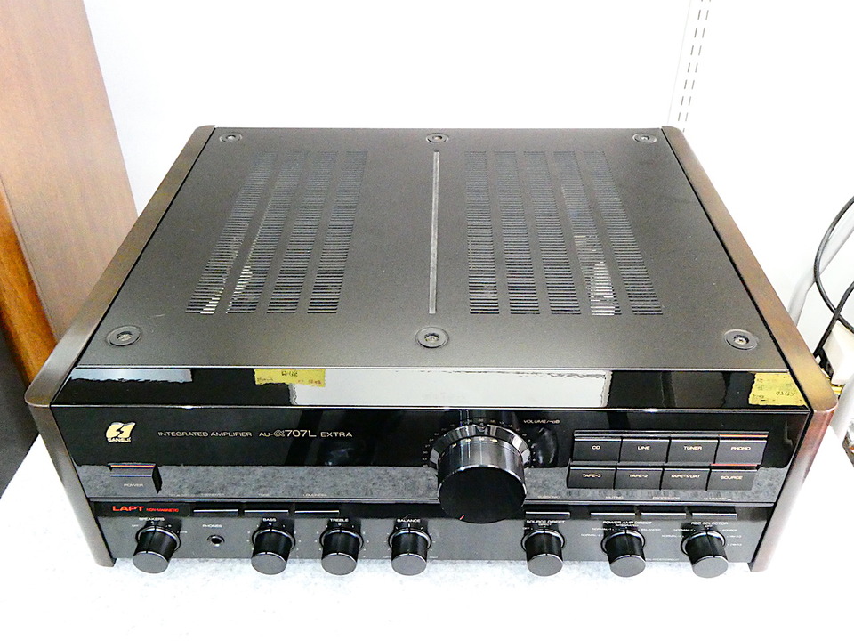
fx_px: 765
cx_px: 427
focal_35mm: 31
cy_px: 320
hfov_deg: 58.4
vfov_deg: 45.4
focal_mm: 5.4
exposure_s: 1/10
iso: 1600
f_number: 6.3
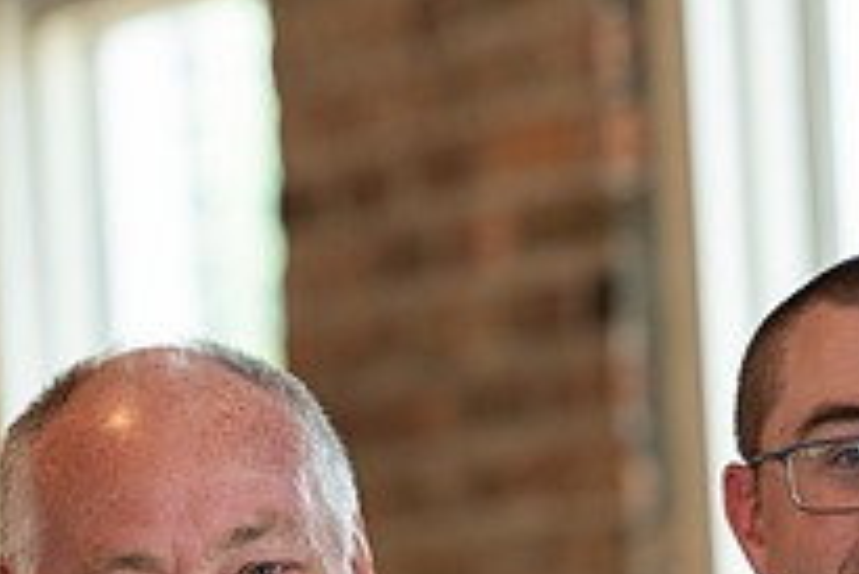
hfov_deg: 4.5
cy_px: 798
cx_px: 532
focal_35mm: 453
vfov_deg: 3.0
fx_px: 10816
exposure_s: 1/125
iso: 500
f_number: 3.5
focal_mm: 160
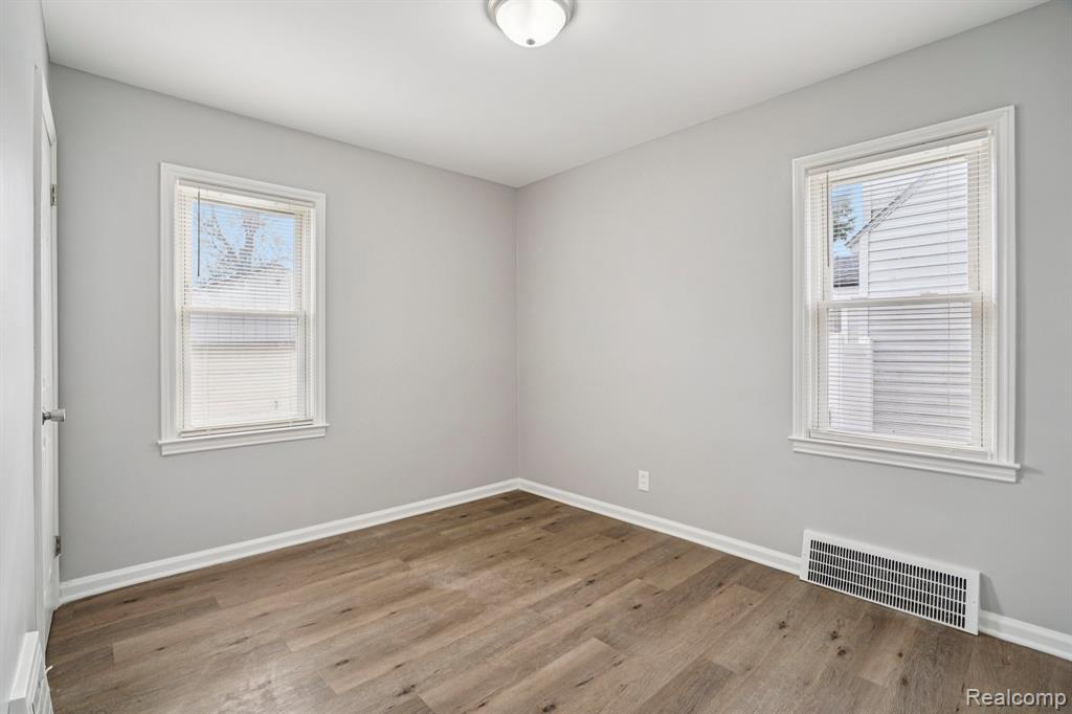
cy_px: 357
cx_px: 536
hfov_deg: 96.8
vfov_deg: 73.7
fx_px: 476
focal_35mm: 16
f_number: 8
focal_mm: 16
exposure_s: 1/25
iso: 400
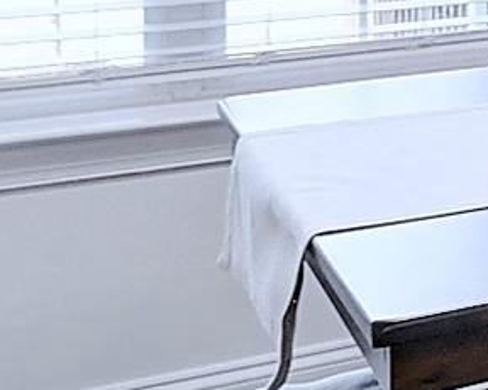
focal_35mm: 100
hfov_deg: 13.3
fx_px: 1443
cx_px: 1218
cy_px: -288
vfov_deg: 13.9
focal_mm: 10
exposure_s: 1/25
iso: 800
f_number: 8
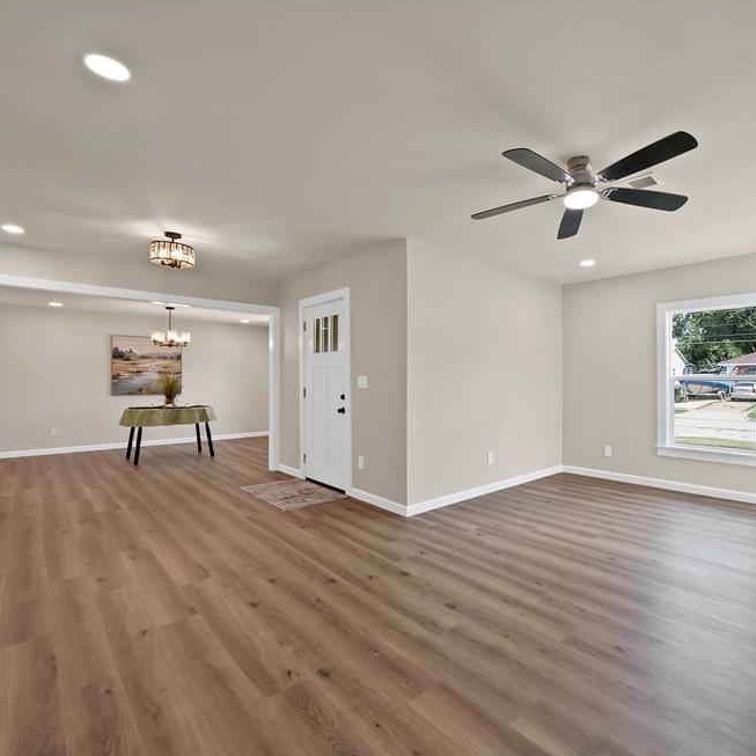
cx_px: 462
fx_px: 395
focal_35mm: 16
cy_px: 380
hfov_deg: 86.1
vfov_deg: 87.4
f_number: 9
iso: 640
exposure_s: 1/10
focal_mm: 12
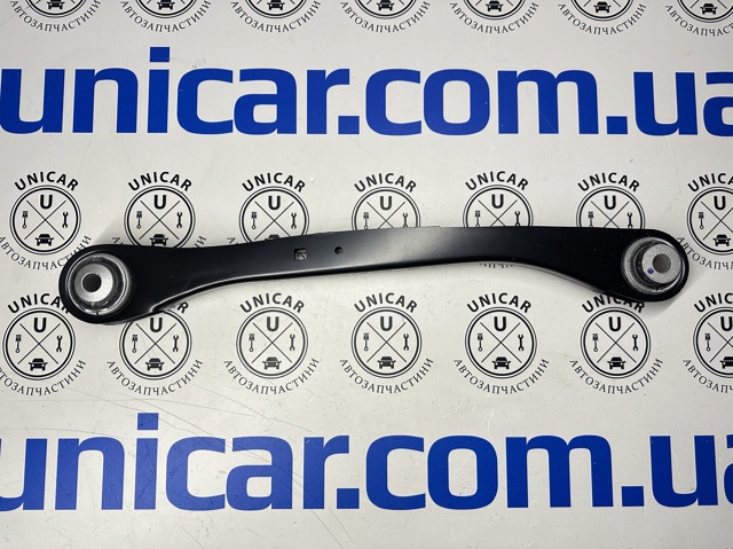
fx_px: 508
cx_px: 366
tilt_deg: -84.3
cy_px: 274
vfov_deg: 56.8
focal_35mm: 24
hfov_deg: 71.6
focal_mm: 6.86
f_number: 1.78
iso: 200
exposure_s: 1/121
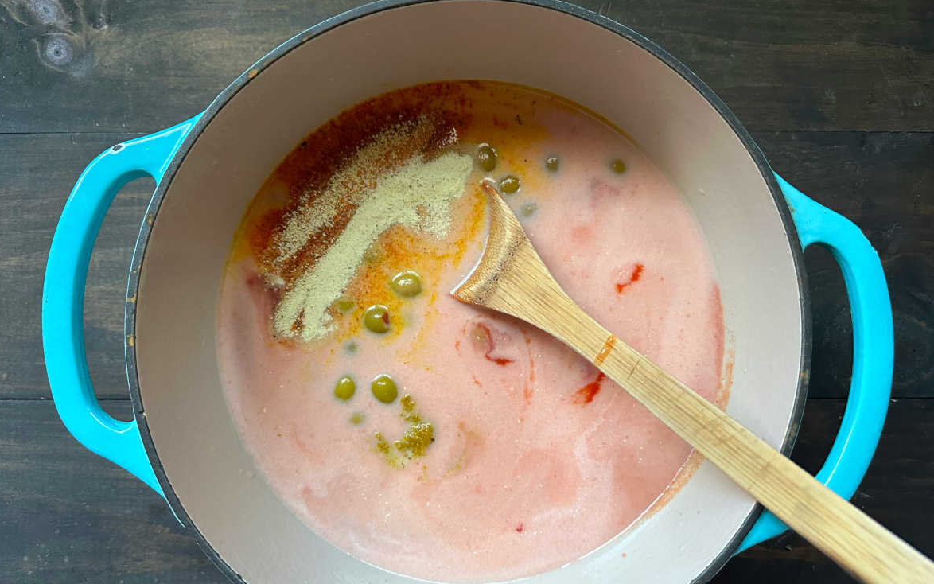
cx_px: 474
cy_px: 331
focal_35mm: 26
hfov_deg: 70.4
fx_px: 662
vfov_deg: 47.5
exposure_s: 1/60
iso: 400
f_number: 1.78
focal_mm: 6.86
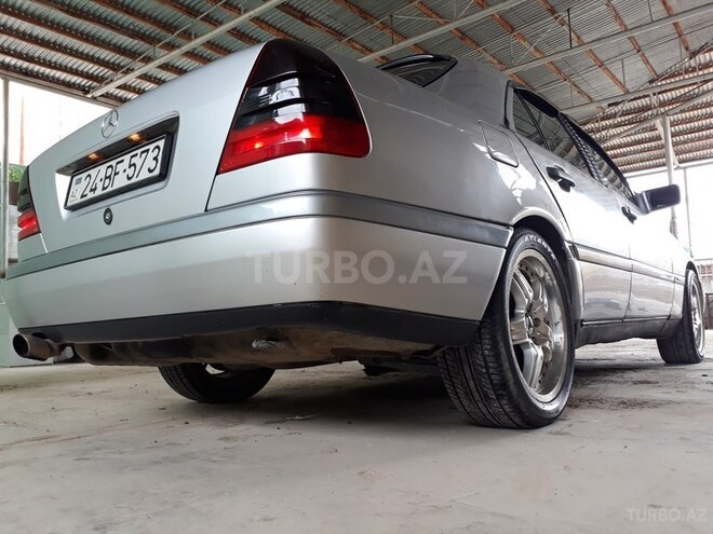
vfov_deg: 51.4
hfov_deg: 65.3
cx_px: 356
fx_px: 556
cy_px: 267
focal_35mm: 27
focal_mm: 3.6
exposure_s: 1/50
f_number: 1.9
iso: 50
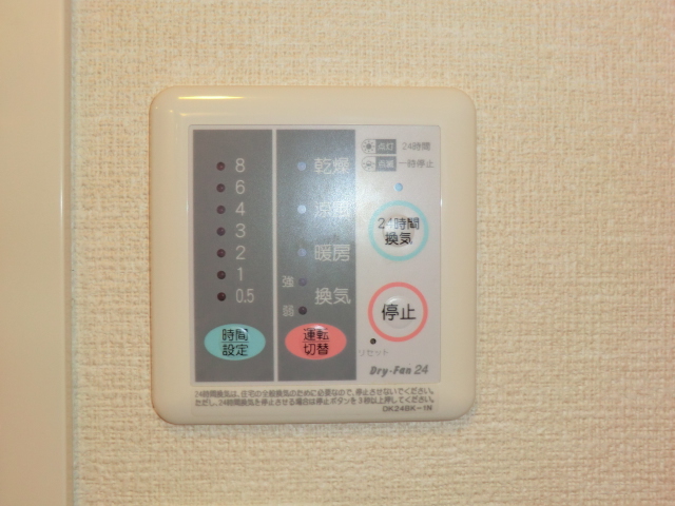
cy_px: 253
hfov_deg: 46.8
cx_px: 338
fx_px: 780
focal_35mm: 40
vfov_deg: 36.0
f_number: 3.8
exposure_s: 1/60
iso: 200
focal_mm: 7.1
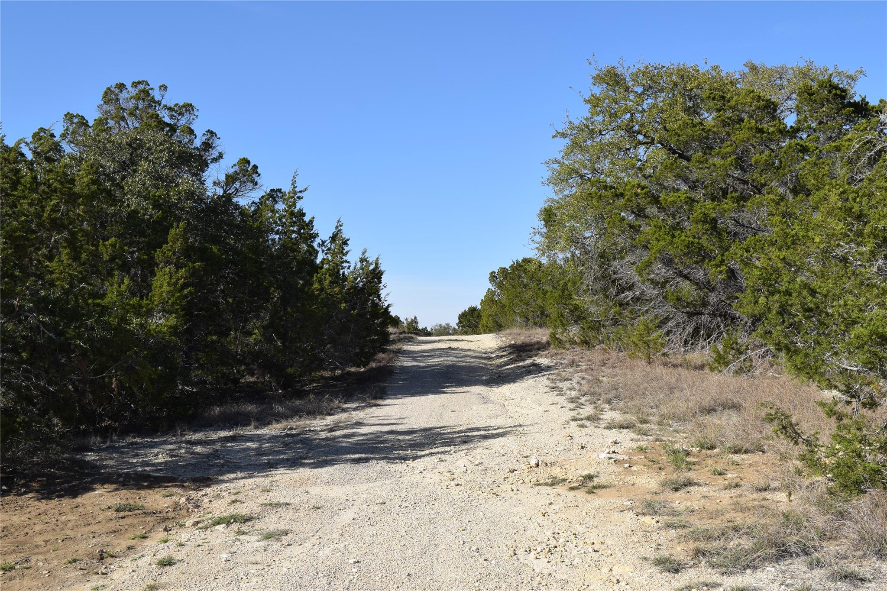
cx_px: 444
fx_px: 1035
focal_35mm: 42
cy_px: 296
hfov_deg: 46.4
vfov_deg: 31.9
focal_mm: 28
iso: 100
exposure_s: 1/200
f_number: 9
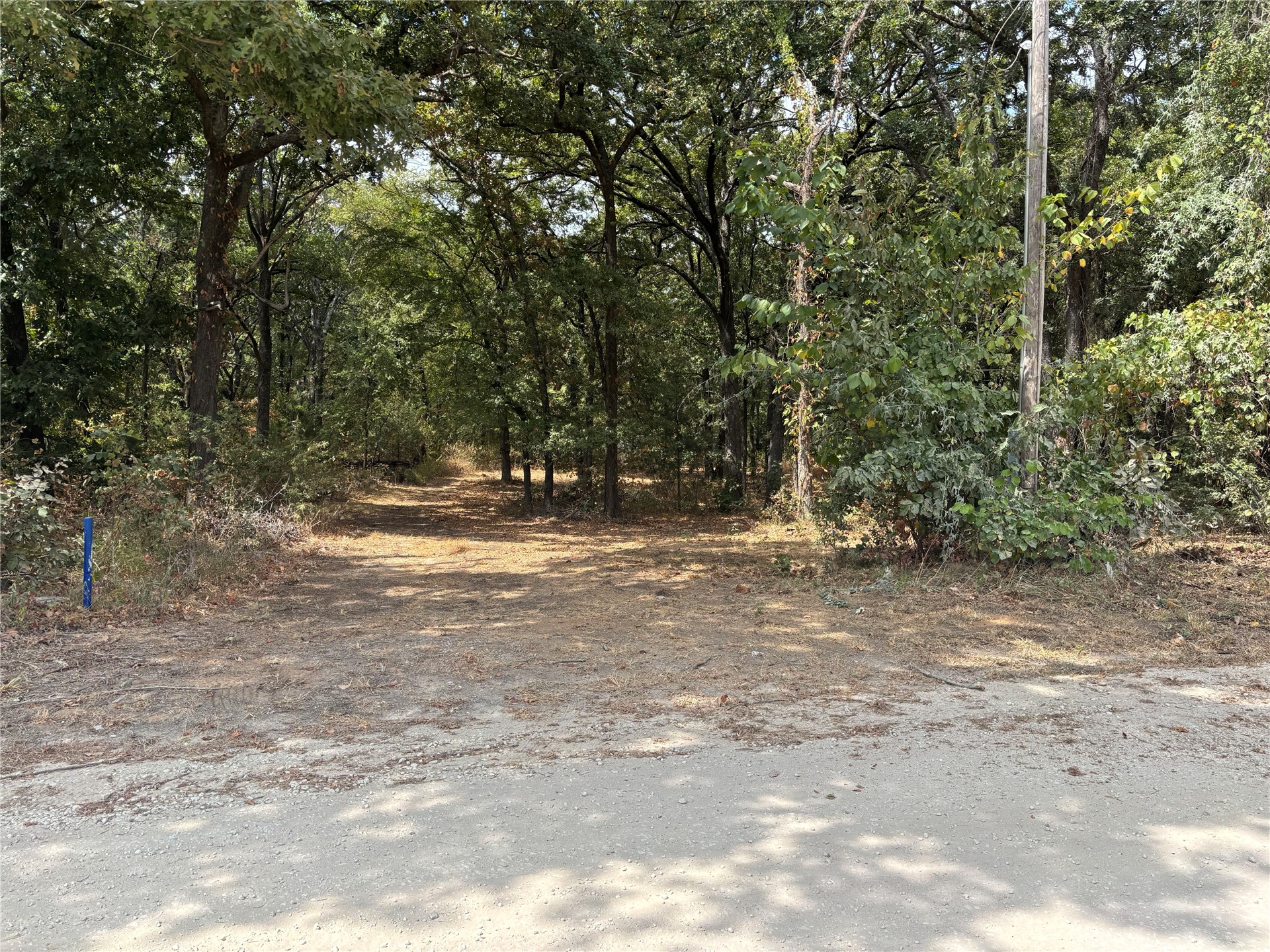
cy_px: 476
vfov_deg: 53.1
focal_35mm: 26
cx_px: 635
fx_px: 954
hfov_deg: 67.3
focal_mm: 5.96
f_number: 1.6
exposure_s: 1/1667
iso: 50
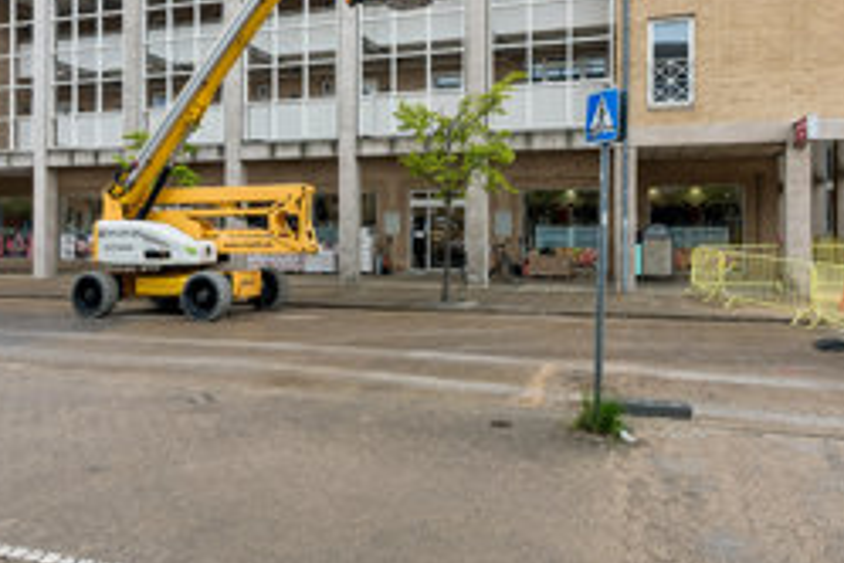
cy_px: 166
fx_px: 633
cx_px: 410
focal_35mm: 27
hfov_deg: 67.4
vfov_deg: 46.8
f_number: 13
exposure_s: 1/125
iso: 250
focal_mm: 14
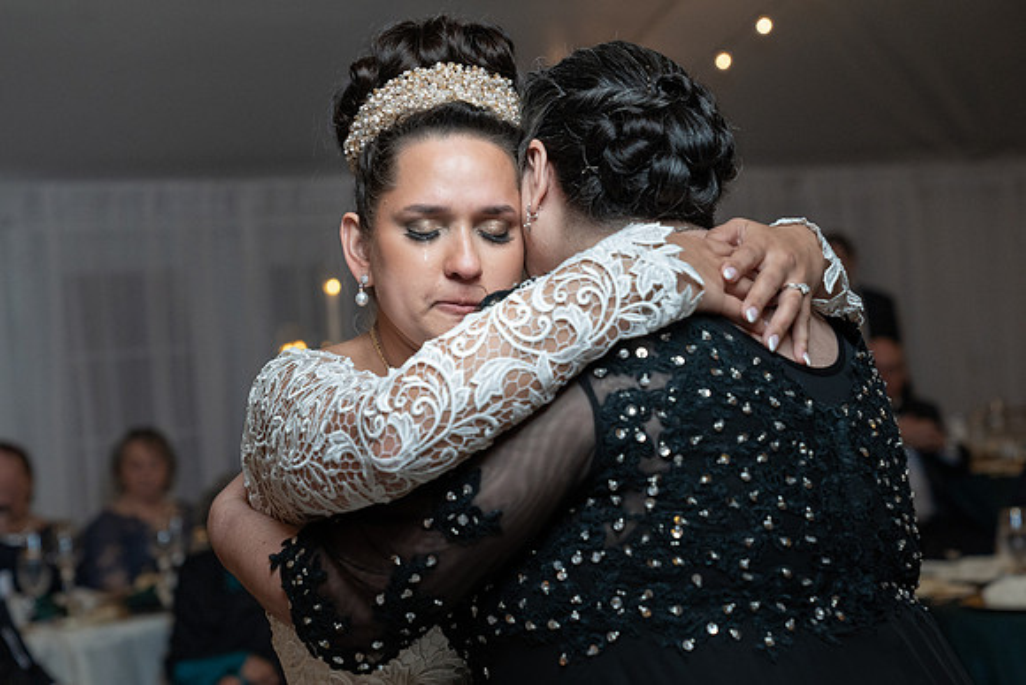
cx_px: 468
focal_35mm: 79
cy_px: 366
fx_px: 2265
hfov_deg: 25.5
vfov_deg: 17.2
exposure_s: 1/200
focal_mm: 70
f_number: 4
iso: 2000
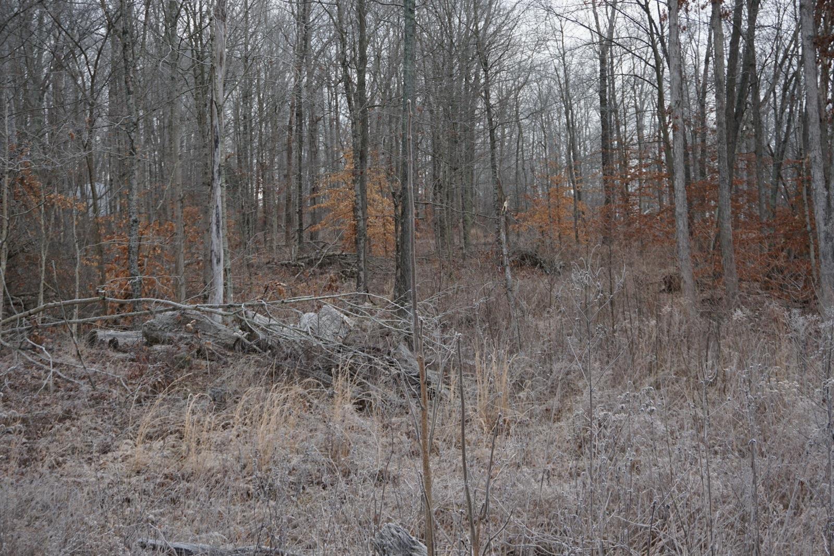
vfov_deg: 26.5
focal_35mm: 51
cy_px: 278
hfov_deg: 38.9
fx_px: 1182
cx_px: 417
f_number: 5
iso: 200
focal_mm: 34
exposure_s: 1/160
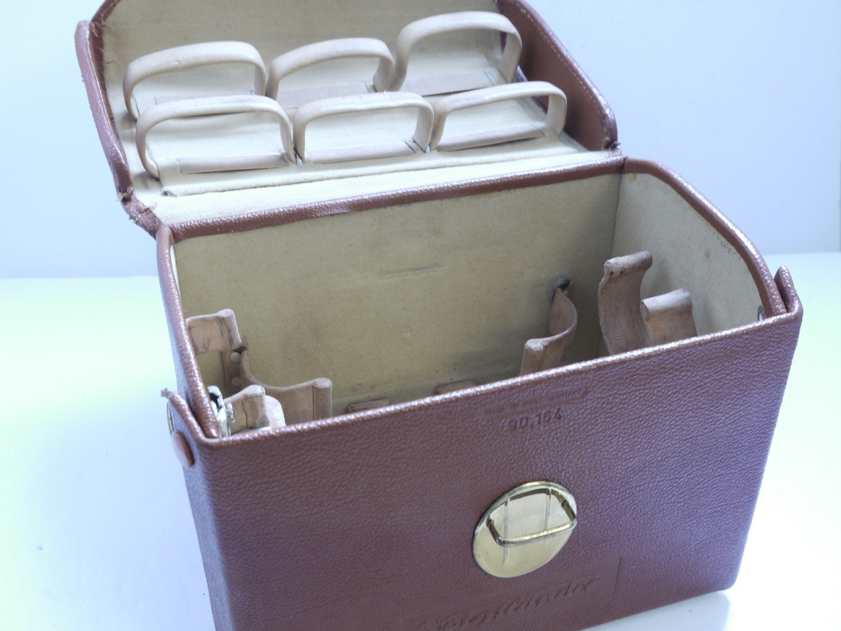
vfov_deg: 32.9
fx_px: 1069
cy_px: 316
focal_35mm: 44
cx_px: 420
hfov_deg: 42.9
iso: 400
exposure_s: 1/5
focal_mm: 22
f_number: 10
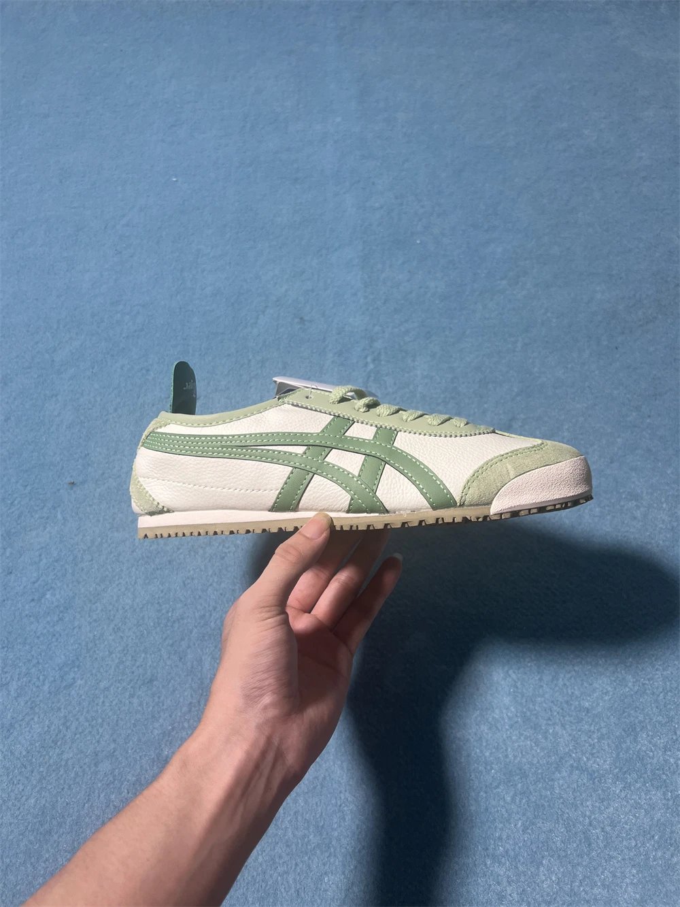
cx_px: 340
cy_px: 454
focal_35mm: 26
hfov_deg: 53.1
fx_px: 681
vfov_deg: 67.3
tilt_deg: -64.3
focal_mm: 5.7
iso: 32
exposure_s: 1/108
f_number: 1.5
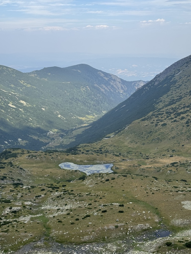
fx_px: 353
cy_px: 127
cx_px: 96
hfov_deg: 30.3
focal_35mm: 48
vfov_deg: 39.7
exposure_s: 1/2513
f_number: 1.78
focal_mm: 6.76
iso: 64
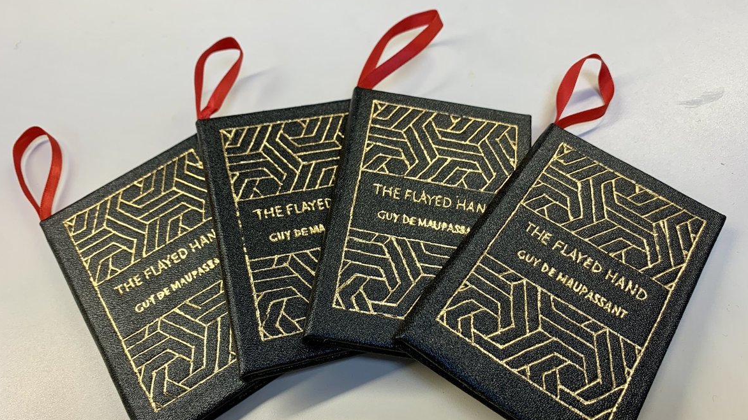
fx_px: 575
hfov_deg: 66.1
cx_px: 380
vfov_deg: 40.0
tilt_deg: -61.8
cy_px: 250
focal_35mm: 29
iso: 50
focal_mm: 4.25
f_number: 1.8
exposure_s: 1/60
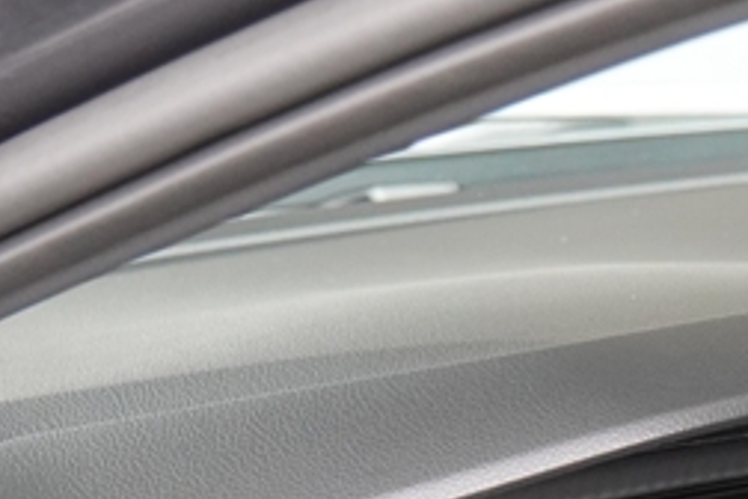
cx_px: 1285
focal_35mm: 195
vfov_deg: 6.8
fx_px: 4051
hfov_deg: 10.0
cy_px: 1002
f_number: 4
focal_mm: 32
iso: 1600
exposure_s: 1/160
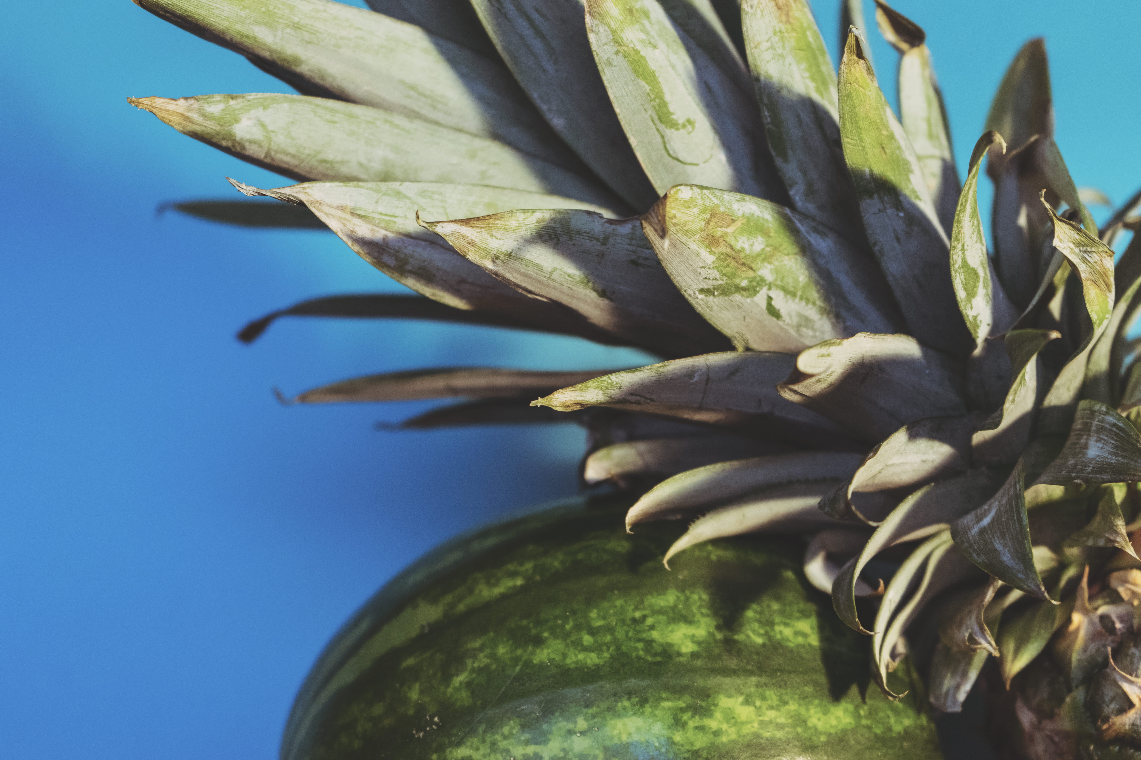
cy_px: 378
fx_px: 1743
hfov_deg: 36.2
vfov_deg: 24.6
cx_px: 569
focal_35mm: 55
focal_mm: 54
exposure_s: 1/500
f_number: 5
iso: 2500
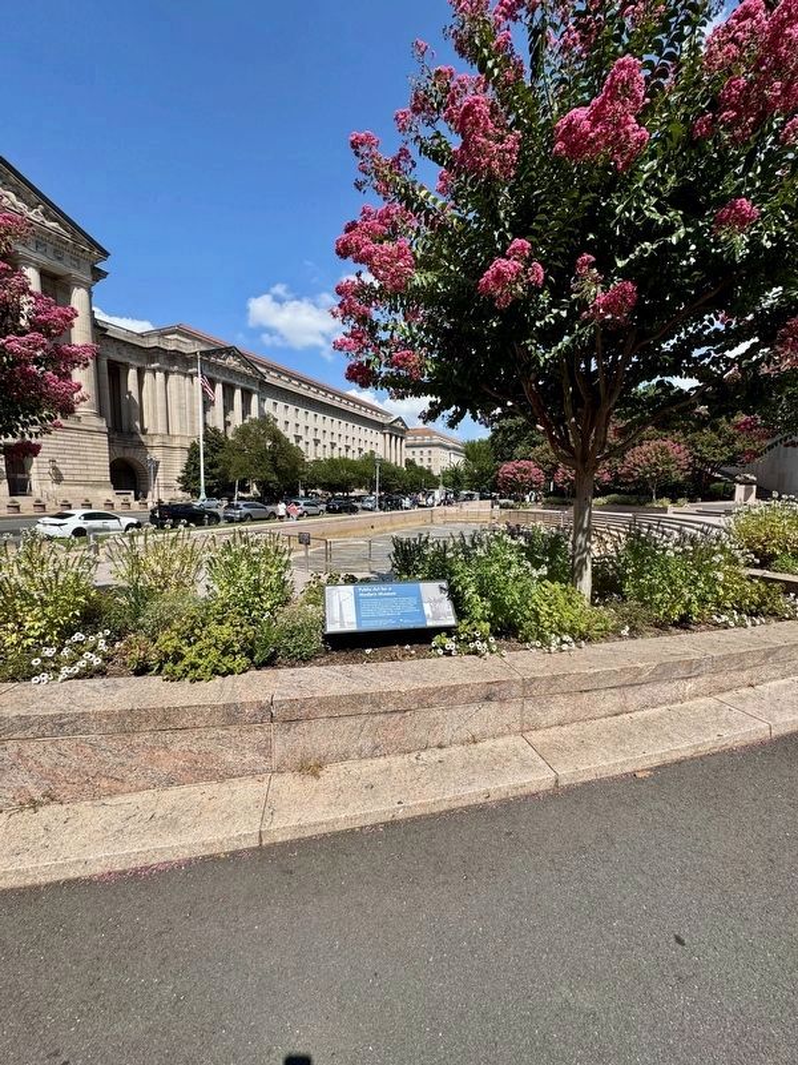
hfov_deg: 85.7
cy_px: 532
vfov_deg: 102.1
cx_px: 399
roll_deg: -0.7
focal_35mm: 14
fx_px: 430
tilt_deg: -5.1
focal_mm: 2.22
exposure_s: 1/2208
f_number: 2.2
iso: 50
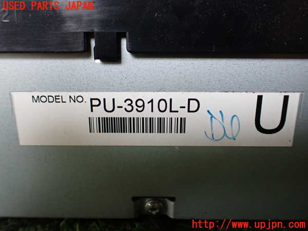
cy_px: 116
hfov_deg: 60.0
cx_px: 154
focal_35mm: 30
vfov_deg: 46.8
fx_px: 267
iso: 250
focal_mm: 5.4
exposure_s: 1/125
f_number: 2.3
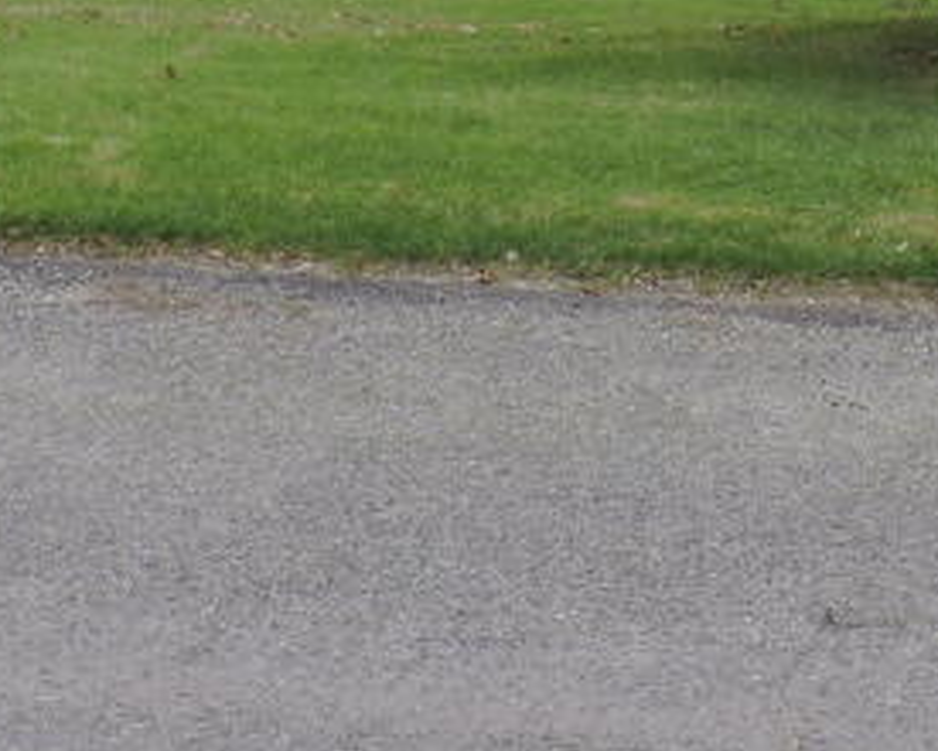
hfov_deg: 15.9
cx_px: 716
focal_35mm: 120
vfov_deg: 12.0
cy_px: -522
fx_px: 3331
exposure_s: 1/500
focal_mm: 5.9
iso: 100
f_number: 3.2
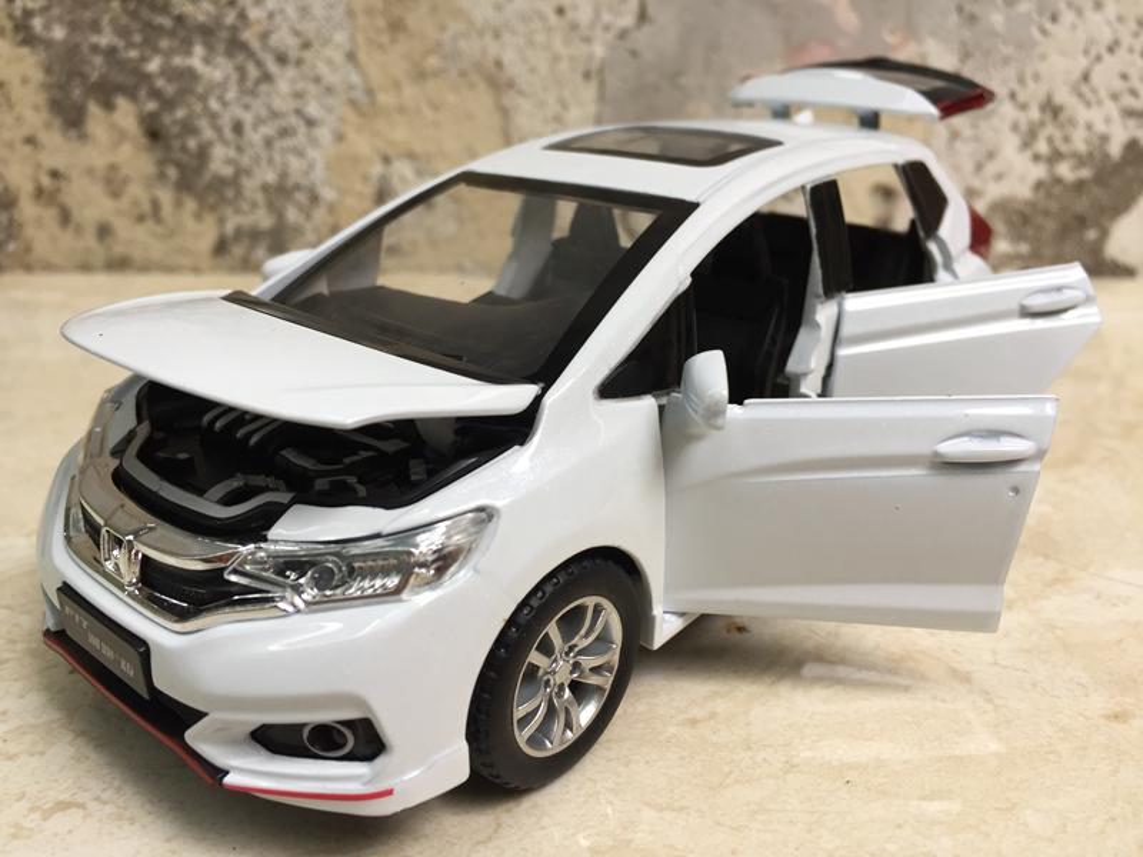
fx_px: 958
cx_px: 572
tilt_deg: -22.1
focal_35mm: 29
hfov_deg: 61.7
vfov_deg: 48.2
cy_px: 428
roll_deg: -1.5
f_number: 2.2
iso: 40
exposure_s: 1/100
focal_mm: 4.15
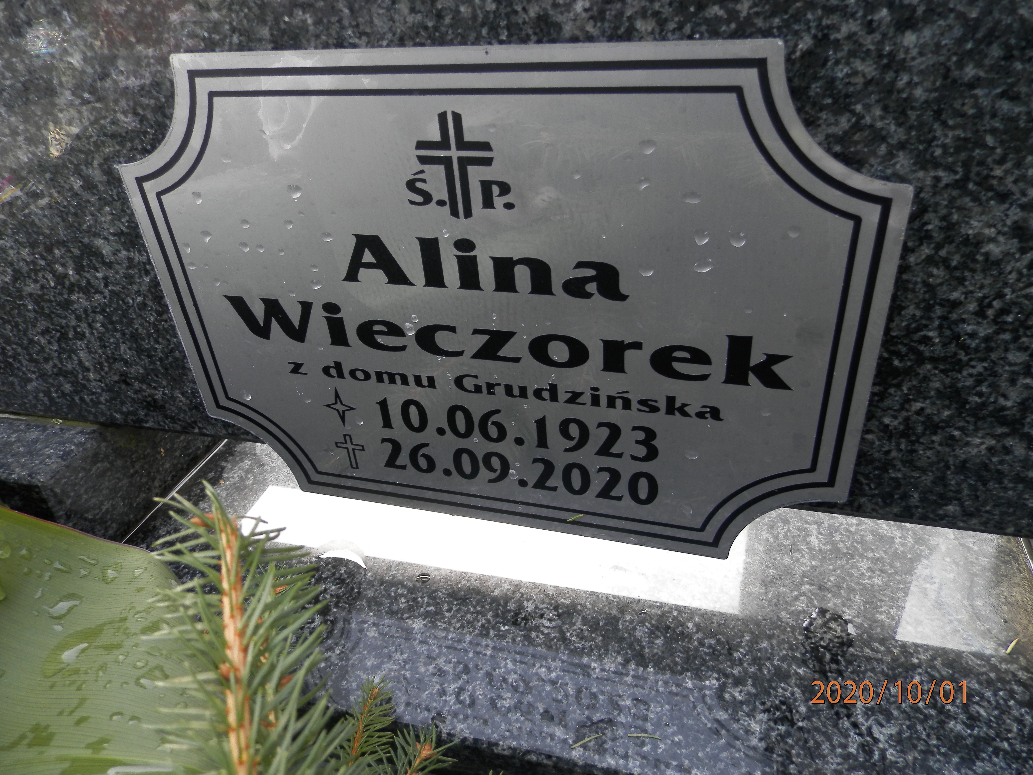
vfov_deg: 54.9
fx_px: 746
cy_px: 388
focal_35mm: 25
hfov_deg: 69.4
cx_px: 516
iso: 80
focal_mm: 4.5
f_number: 3.1
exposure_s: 1/50
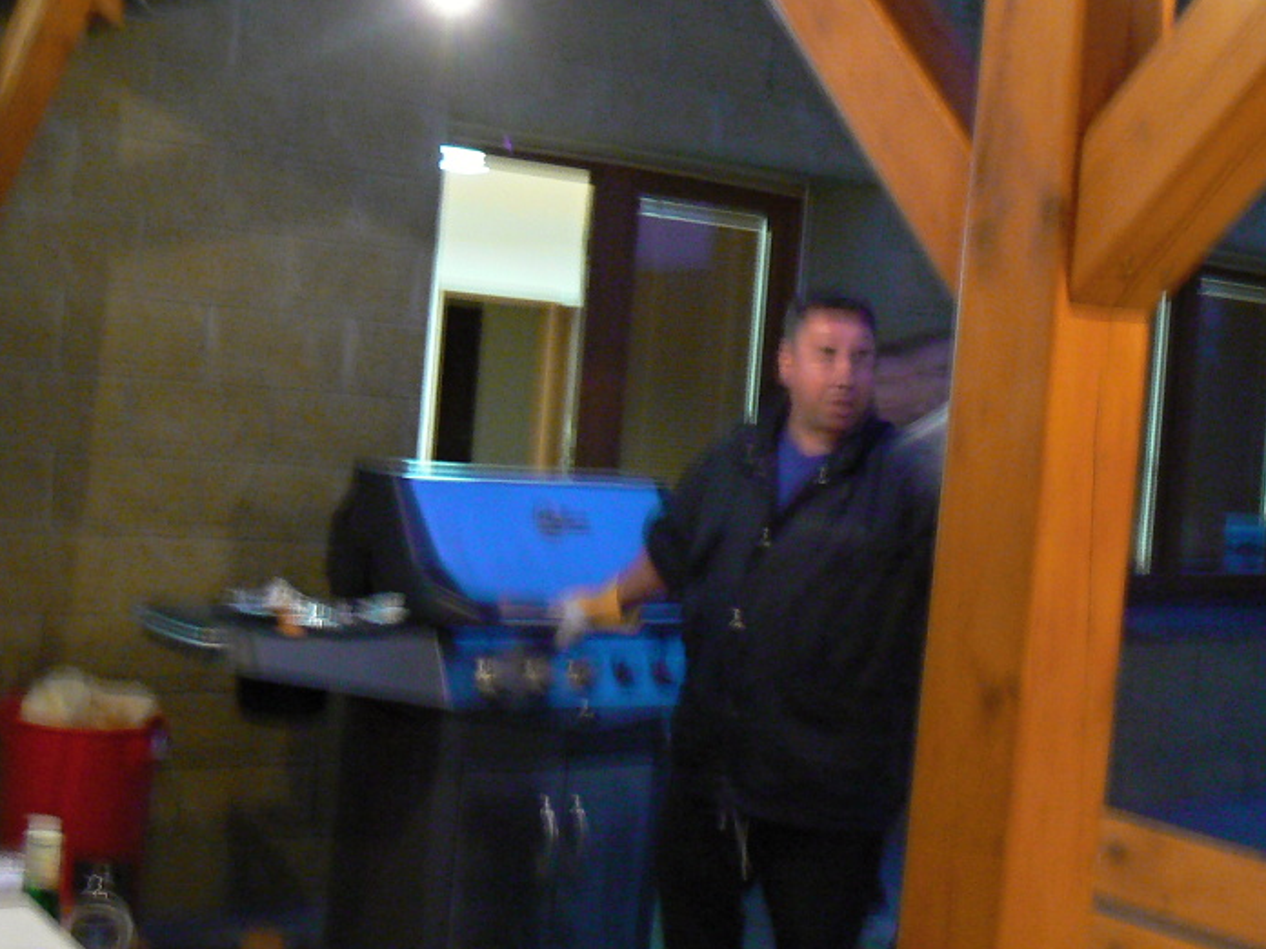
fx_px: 1938
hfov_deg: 36.2
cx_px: 671
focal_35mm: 53
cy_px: 373
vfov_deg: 27.5
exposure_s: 1/4
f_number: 2.8
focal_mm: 6
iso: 200
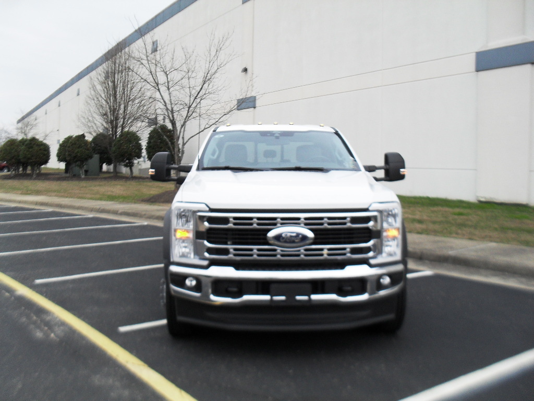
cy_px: 200
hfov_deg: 52.6
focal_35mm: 35
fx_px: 540
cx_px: 267
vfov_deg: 40.7
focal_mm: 6.3
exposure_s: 1/250
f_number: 3.2
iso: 100
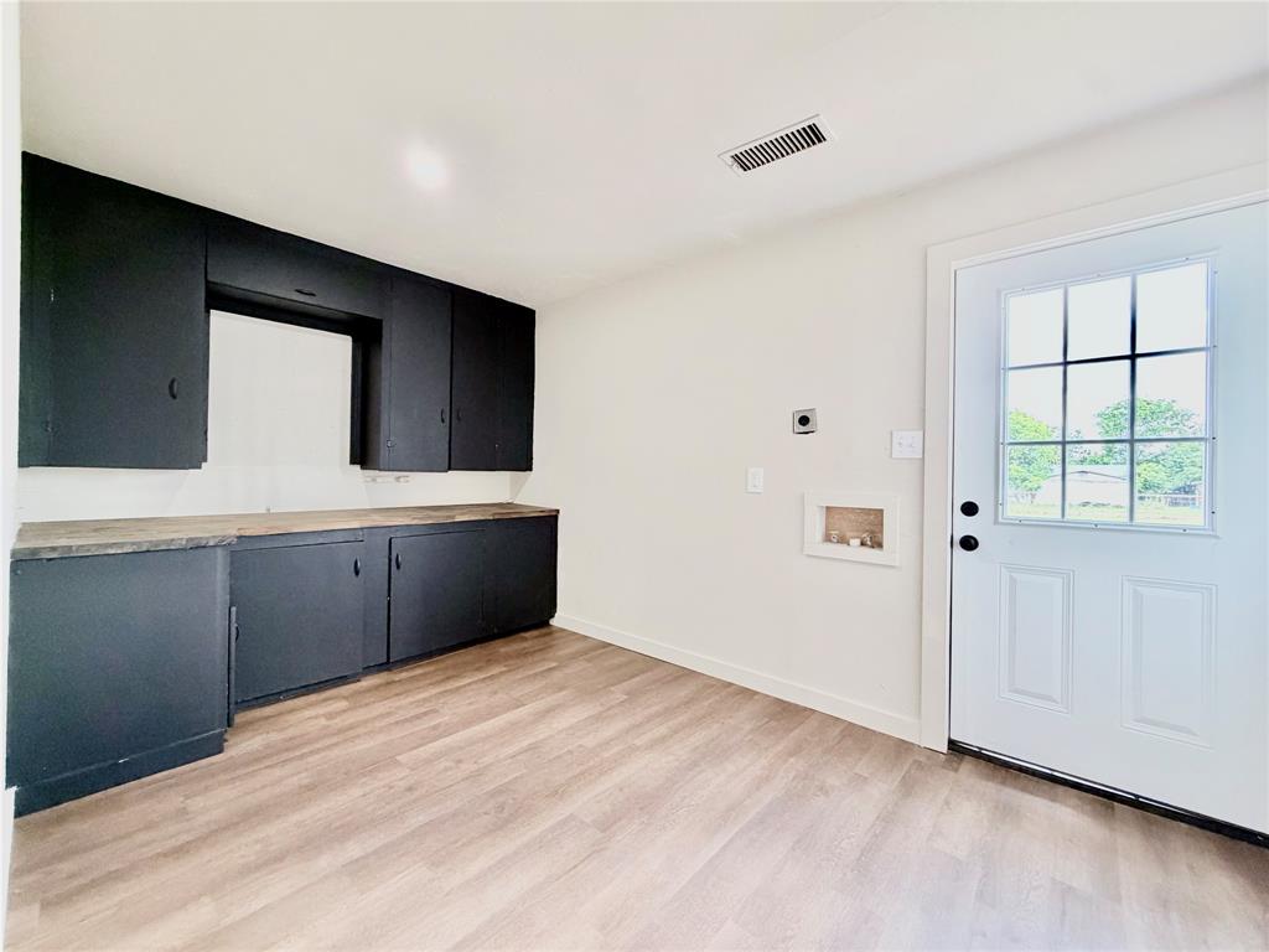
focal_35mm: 14
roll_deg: -1.0
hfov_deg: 102.1
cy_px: 476
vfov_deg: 85.7
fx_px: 513
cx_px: 634
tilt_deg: +0.0
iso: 320
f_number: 2.2
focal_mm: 2.22
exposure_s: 1/69
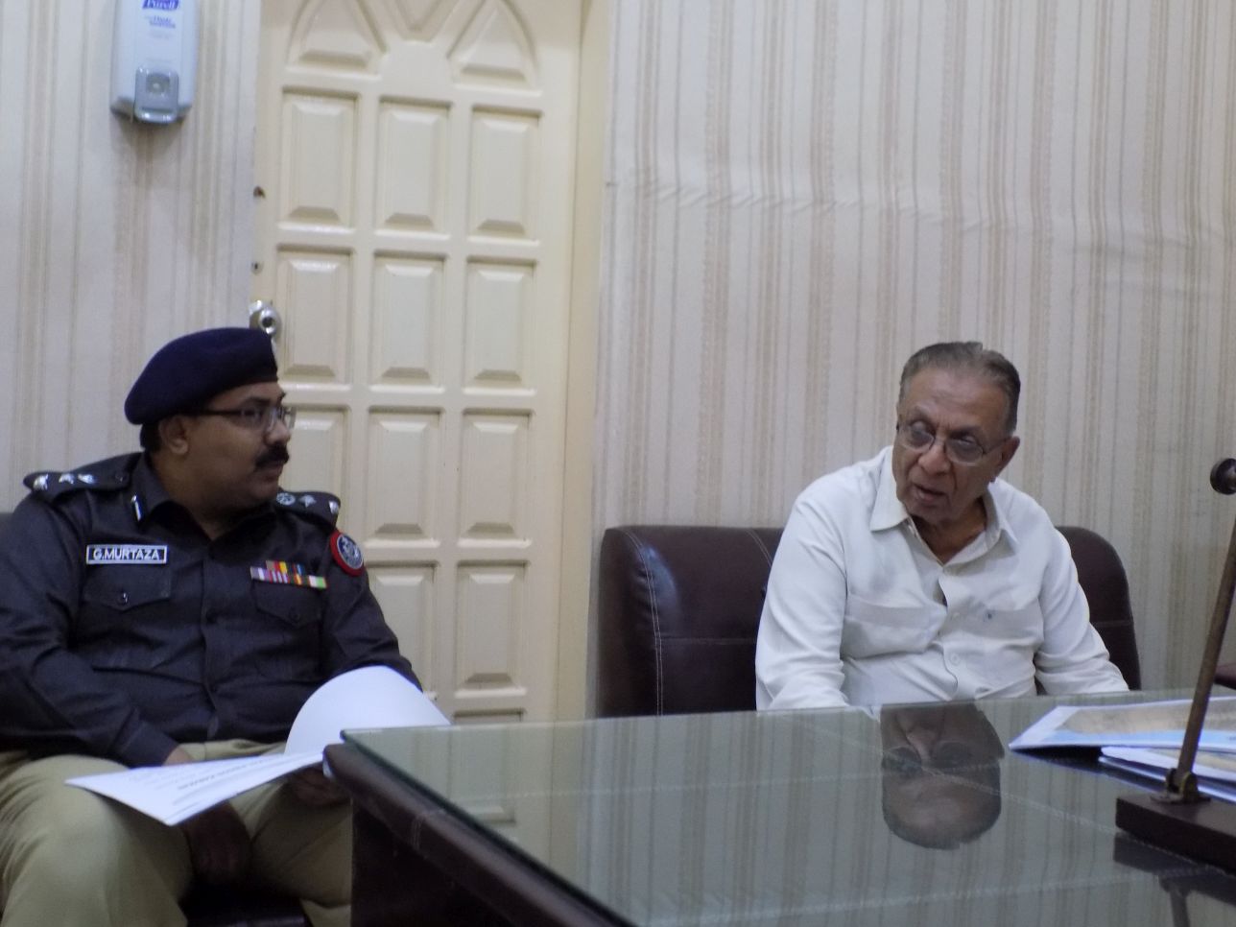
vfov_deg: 31.5
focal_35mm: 46
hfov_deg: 41.2
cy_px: 464
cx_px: 618
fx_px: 1642
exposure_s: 1/5
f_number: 3.7
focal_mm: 8.1
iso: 400
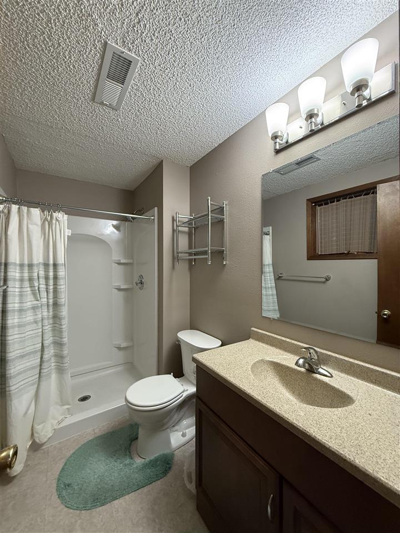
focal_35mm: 14
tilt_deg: +0.3
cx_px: 200
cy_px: 266
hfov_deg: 85.7
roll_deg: -0.4
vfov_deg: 102.1
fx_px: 216
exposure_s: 1/60
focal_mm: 2.22
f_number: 2.2
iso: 400
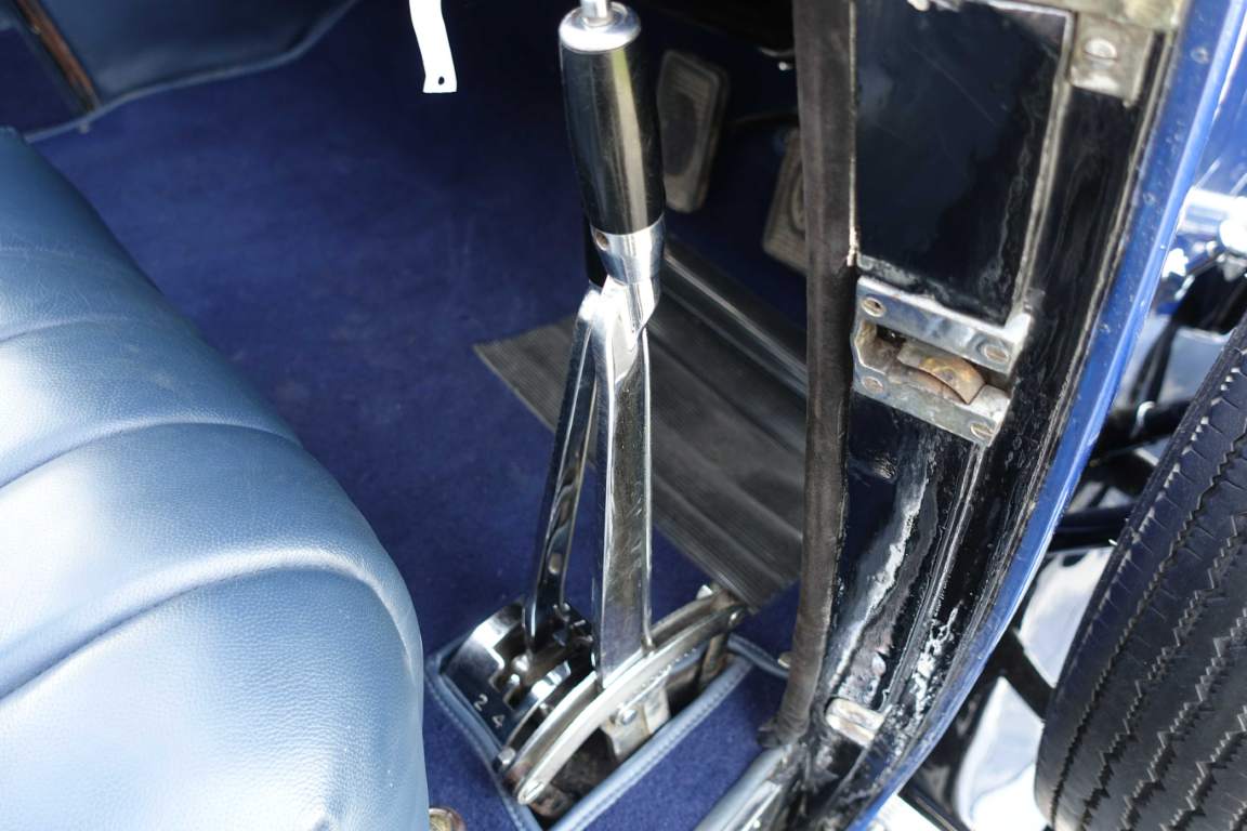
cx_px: 624
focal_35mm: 36
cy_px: 416
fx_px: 1247
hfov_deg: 53.1
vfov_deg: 36.9
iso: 200
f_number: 2.8
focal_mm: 13.16
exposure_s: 1/40
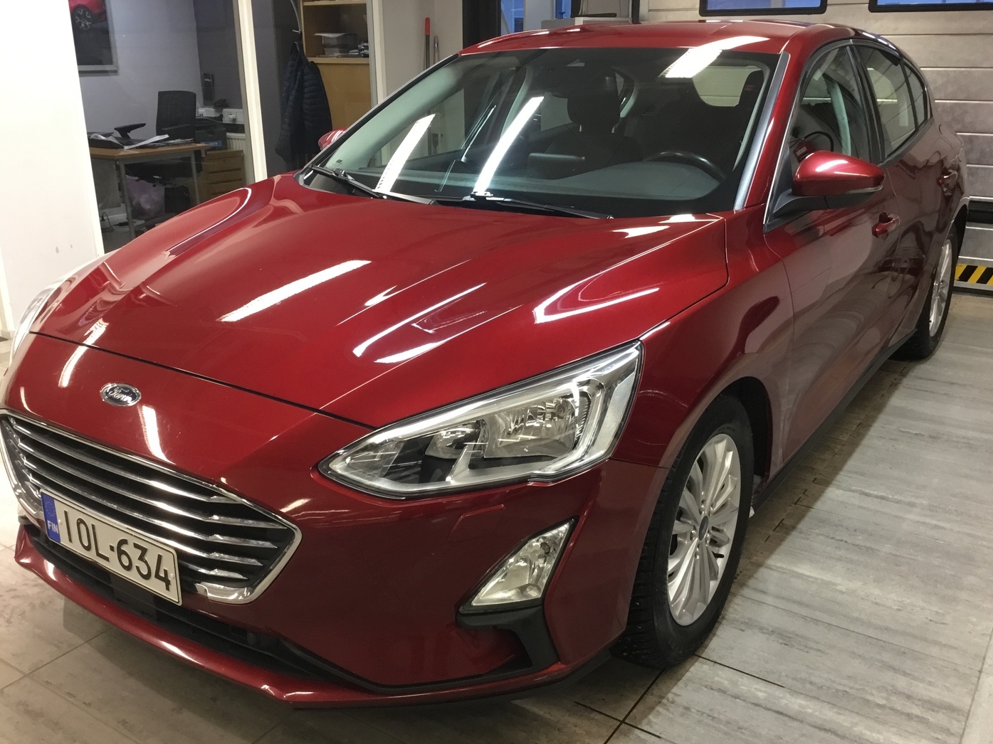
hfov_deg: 56.8
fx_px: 918
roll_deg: +0.8
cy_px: 380
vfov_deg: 44.2
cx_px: 491
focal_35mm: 32
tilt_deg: -19.9
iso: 125
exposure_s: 1/33
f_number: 2.4
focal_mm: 3.3
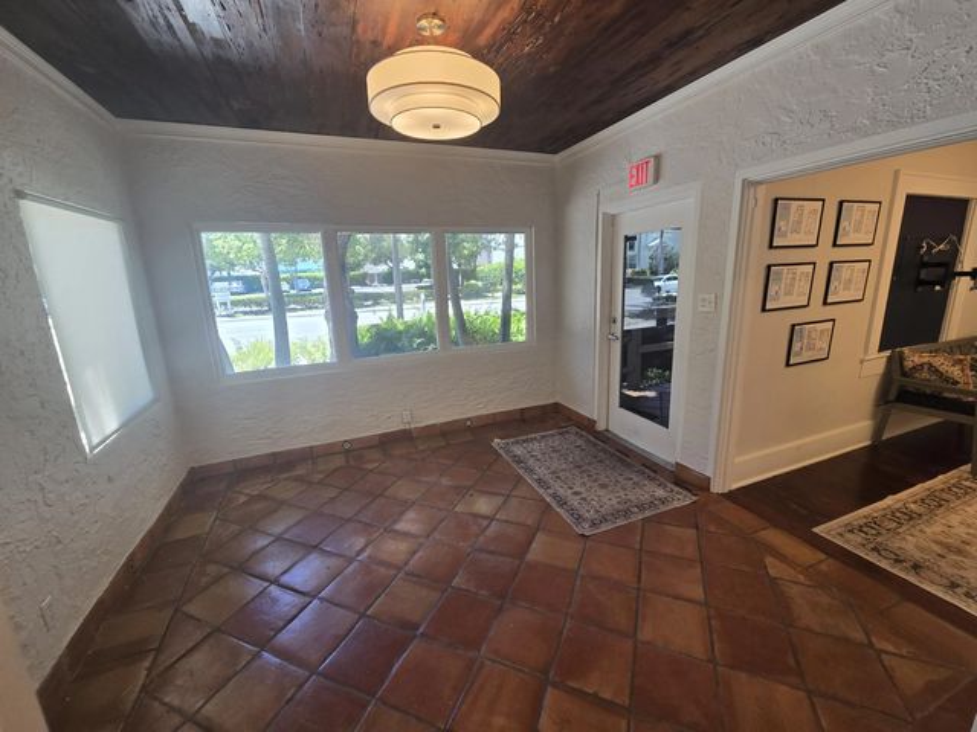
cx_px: 488
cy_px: 366
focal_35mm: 13
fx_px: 367
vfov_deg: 89.9
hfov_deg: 106.2
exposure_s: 1/120
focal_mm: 2.2
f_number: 2.2
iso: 80
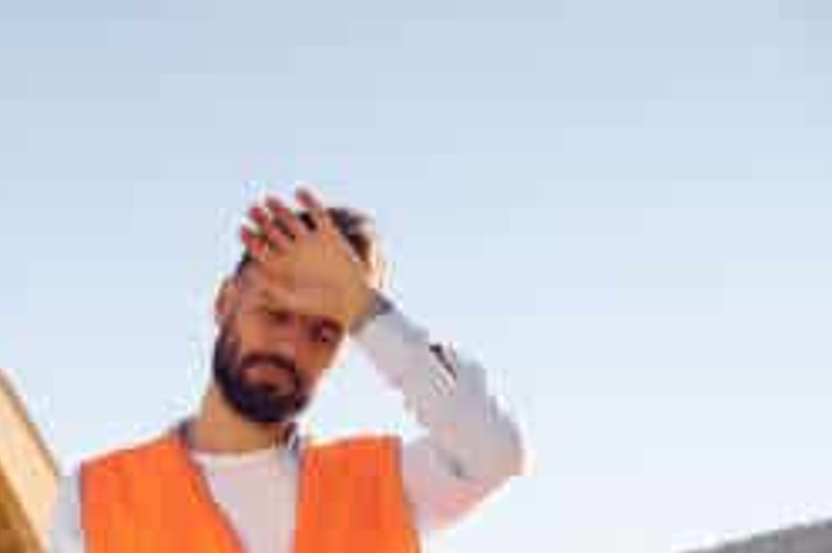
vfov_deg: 14.9
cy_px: 602
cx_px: -238
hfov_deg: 20.8
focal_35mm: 89
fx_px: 2062
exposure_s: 1/6400
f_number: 2.8
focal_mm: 34.5
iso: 400
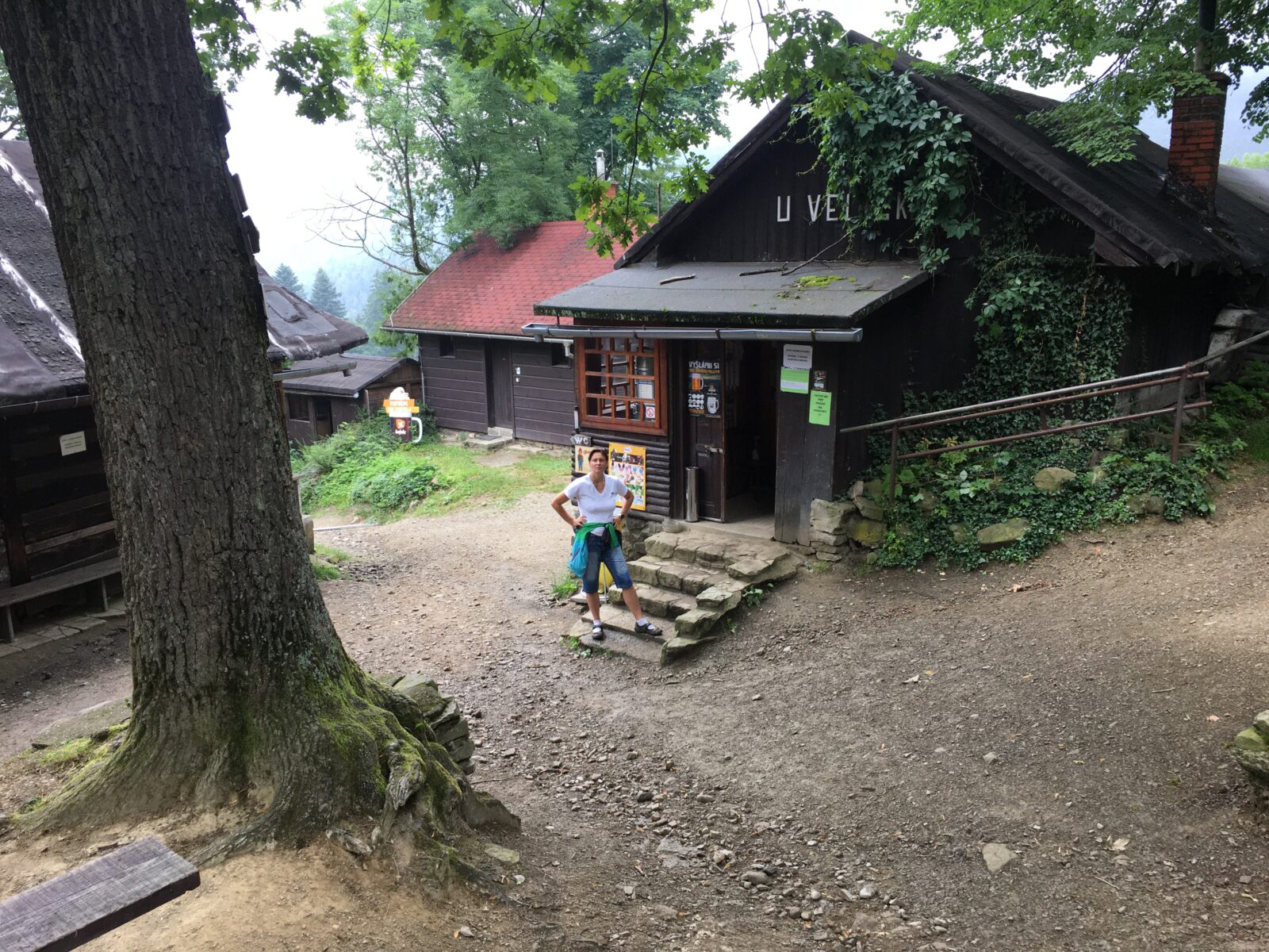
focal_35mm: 29
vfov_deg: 48.2
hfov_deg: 61.7
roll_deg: +0.2
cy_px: 476
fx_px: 1063
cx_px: 634
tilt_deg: -10.5
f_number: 2.2
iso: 40
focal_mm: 4.15
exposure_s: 1/100
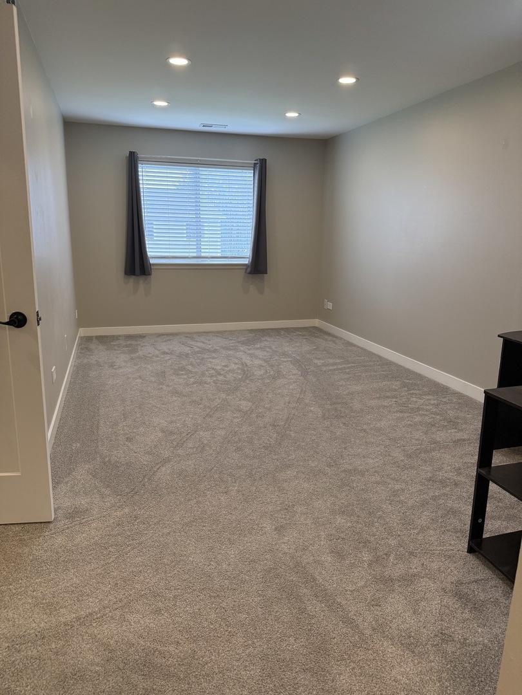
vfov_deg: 71.6
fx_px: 483
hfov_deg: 56.8
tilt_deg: -12.0
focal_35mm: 24
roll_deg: -1.2
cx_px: 261
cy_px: 348
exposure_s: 1/240
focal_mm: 6.76
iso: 200
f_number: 1.78
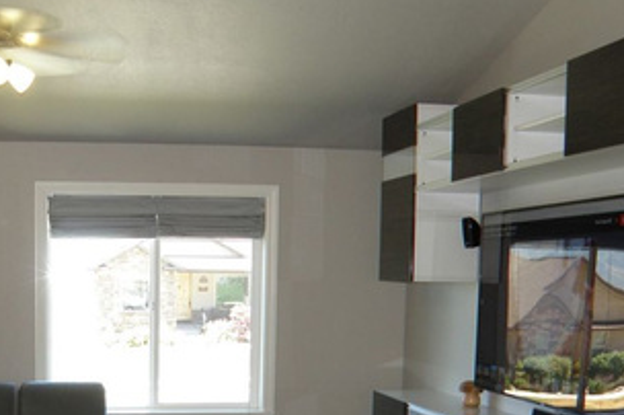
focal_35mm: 57
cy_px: 409
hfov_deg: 34.3
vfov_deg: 22.8
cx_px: 154
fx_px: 987
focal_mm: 4.6
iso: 64
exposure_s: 1/30
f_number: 2.8
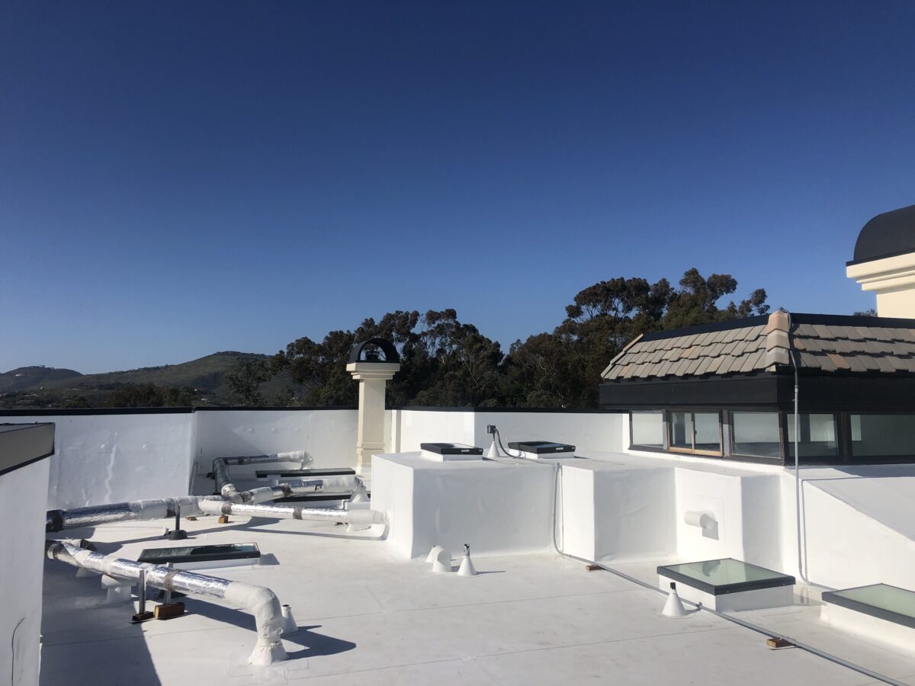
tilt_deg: +3.4
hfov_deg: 63.4
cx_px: 458
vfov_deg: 49.7
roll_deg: -0.8
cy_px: 343
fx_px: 740
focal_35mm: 28
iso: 20
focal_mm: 3.99
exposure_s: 1/4808
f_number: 1.8
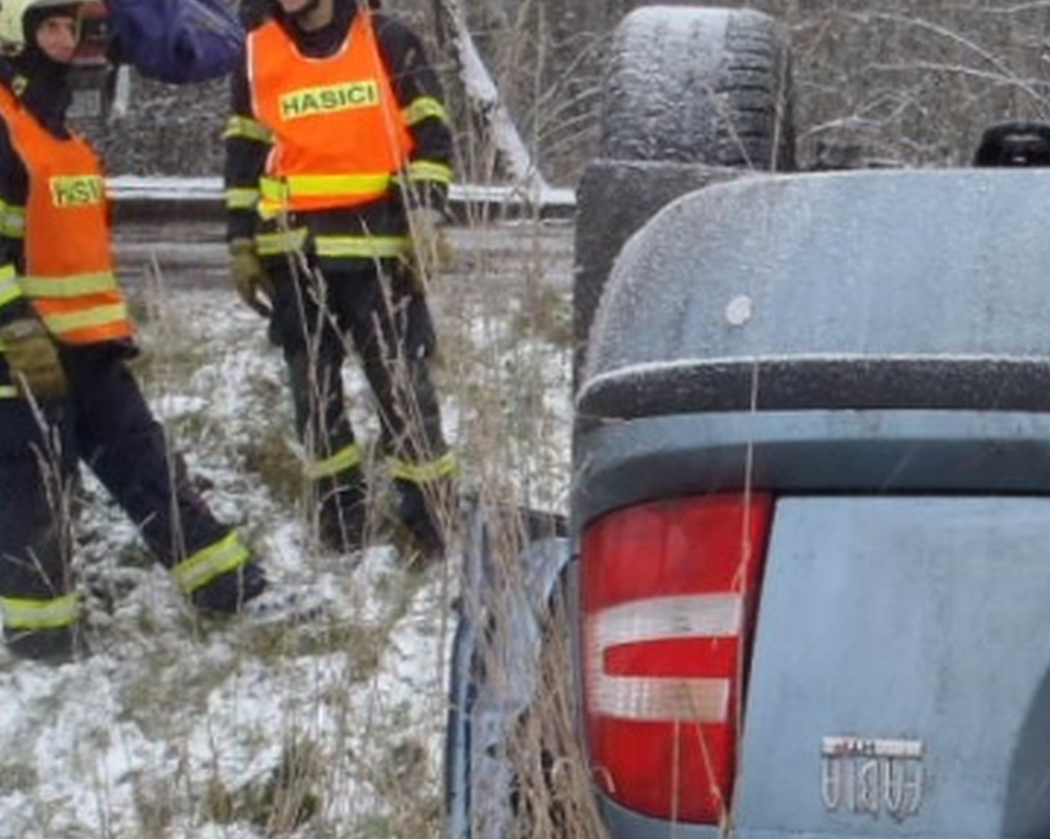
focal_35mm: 78
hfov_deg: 22.5
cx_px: 1266
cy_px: 737
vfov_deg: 19.3
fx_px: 2423
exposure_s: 1/30
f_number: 3.9
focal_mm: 5
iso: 100
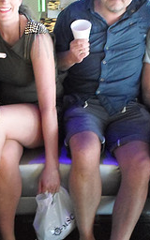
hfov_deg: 21.6
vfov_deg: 34.0
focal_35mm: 60
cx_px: 66
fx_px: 392
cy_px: 105
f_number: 2.5
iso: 400
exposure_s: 1/30
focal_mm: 4.5
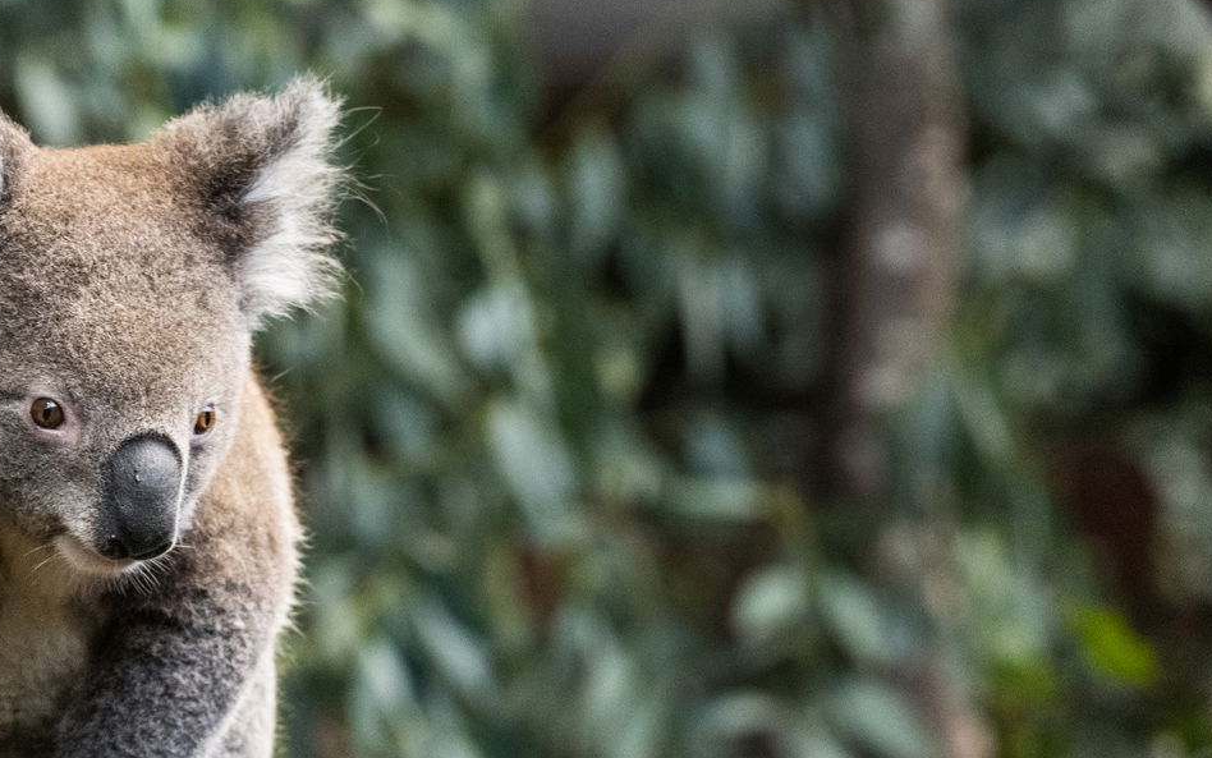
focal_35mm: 454
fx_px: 15000
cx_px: 245
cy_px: 391
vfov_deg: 2.9
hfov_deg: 4.6
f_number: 5.6
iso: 2500
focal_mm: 220
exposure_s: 1/250
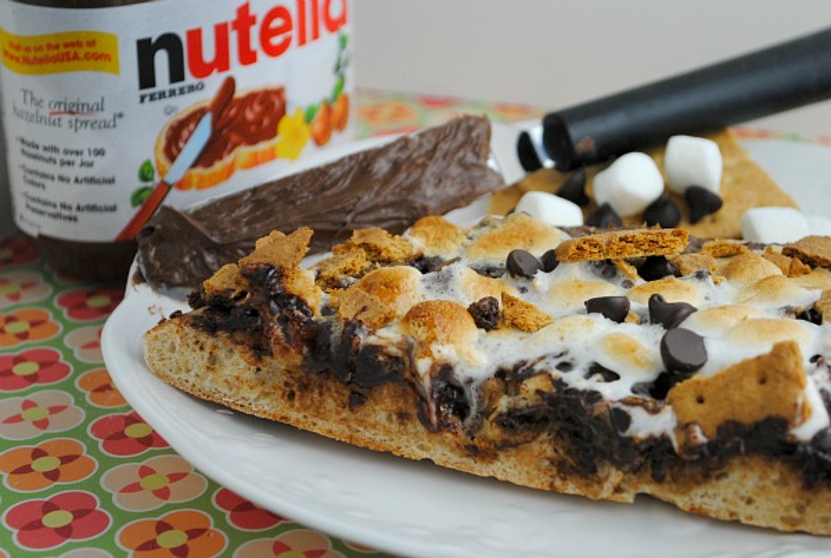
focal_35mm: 82
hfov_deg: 24.6
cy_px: 279
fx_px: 1909
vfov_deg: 16.6
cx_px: 416
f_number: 5.6
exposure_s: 1/40
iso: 400
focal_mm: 55
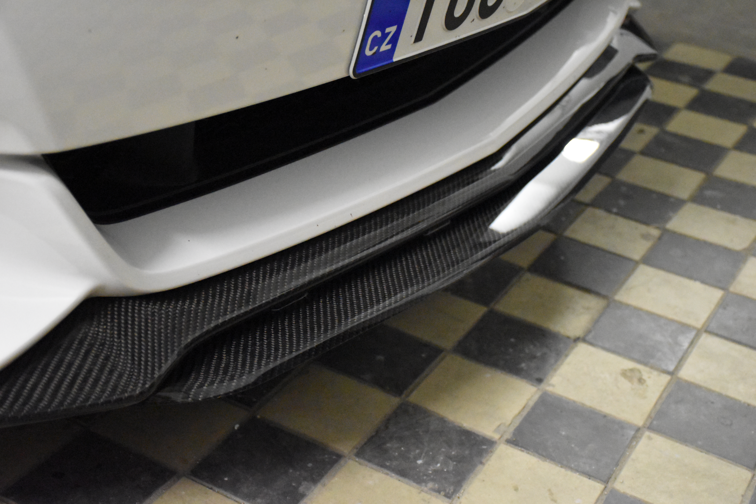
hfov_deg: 35.1
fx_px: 1197
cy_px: 252
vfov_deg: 23.8
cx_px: 378
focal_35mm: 57
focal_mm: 38
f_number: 4.2
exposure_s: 1/100
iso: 11400
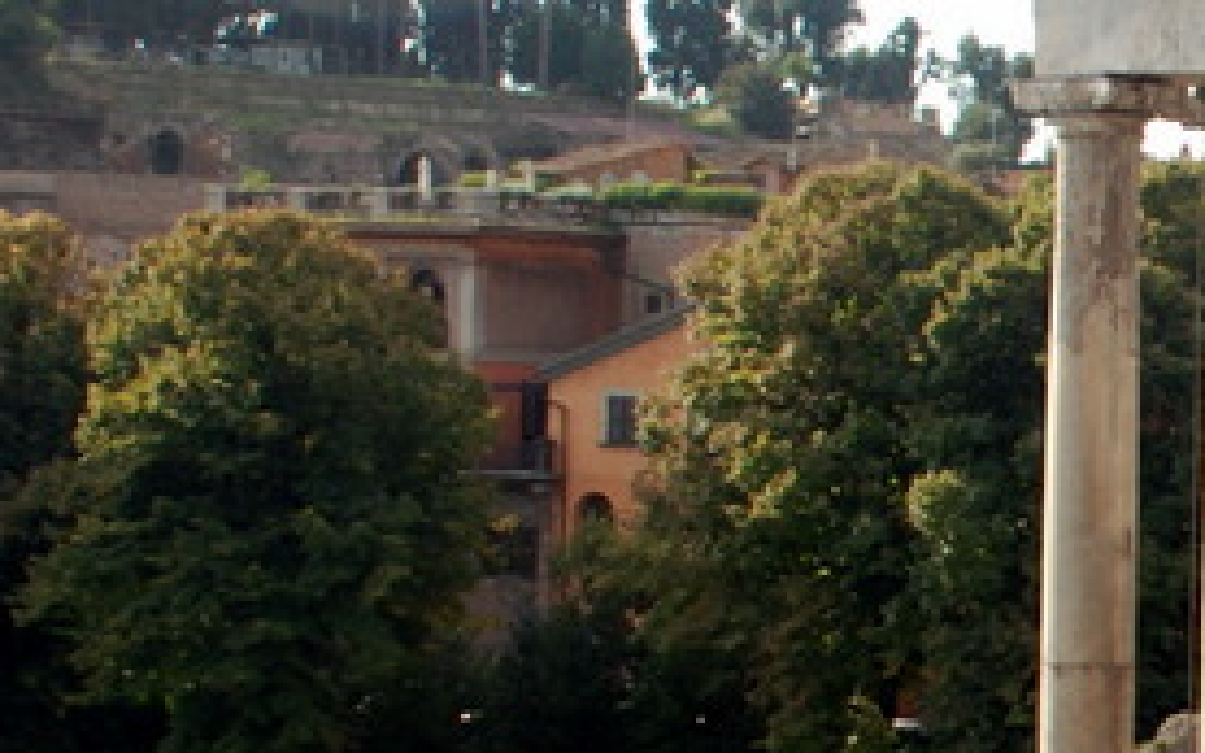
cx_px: 2071
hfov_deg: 12.5
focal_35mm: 155
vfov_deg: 8.4
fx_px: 5089
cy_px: 762
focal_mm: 28
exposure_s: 1/160
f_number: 6.3
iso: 100
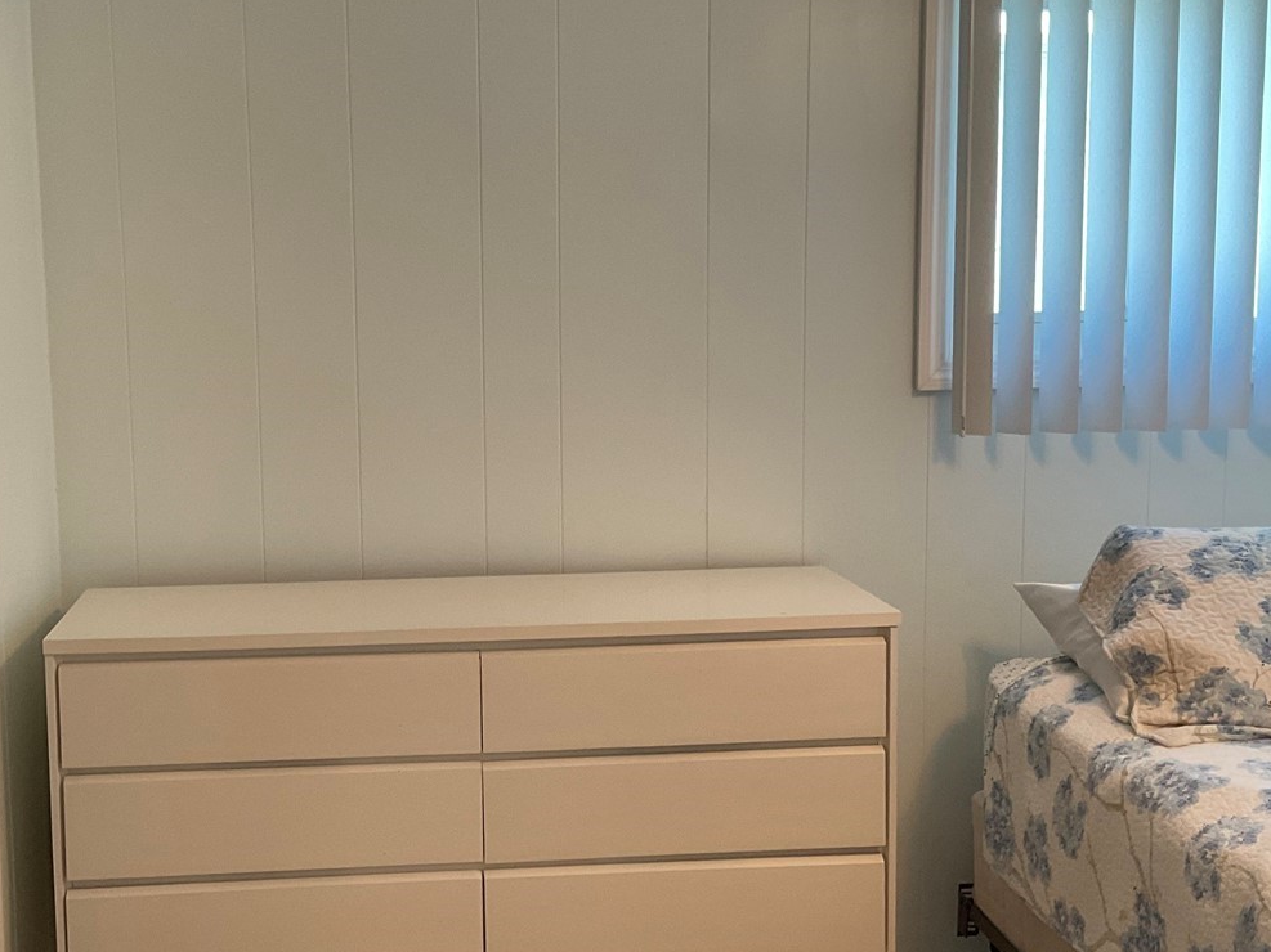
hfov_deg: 40.2
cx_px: 479
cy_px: 509
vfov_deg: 30.9
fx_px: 1725
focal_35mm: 47
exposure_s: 1/60
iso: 64
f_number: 1.8
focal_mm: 3
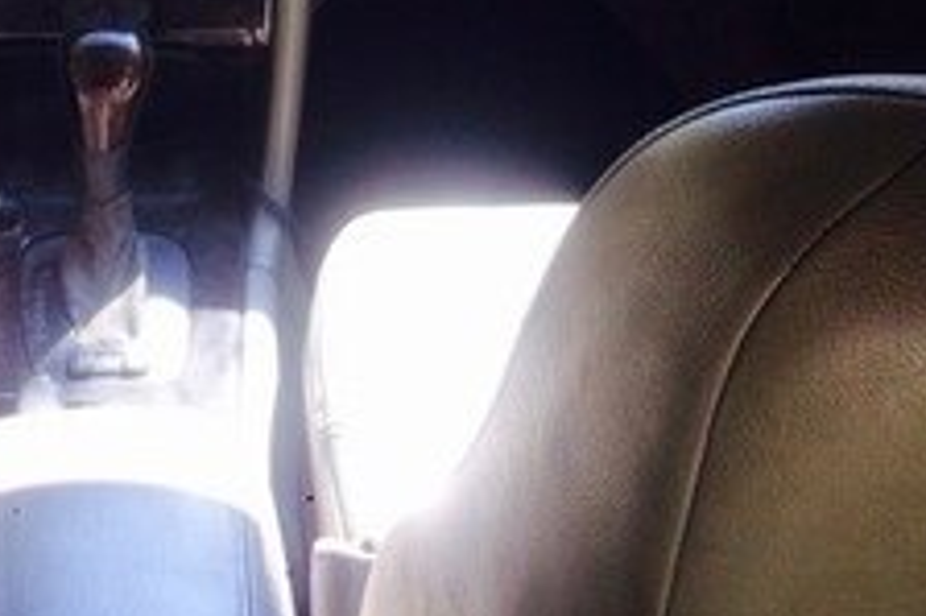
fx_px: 2288
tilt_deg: -19.1
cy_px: -320
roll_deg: -0.1
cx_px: 174
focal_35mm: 89
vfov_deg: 14.3
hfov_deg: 22.5
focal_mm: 4.15
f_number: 2.2
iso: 32
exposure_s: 1/120
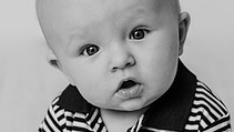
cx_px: 120
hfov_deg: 14.1
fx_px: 944
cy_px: 33
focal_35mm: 152
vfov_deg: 8.0
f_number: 2.8
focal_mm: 50
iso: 125
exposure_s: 1/160
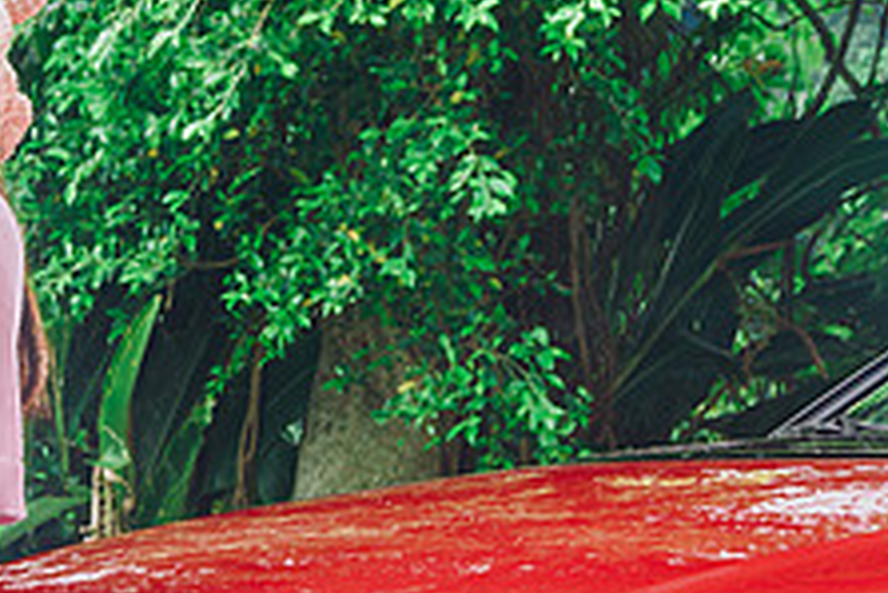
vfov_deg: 6.3
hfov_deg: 9.5
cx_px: 167
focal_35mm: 217
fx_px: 5356
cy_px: 607
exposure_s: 1/50
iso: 400
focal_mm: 62
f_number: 5.6
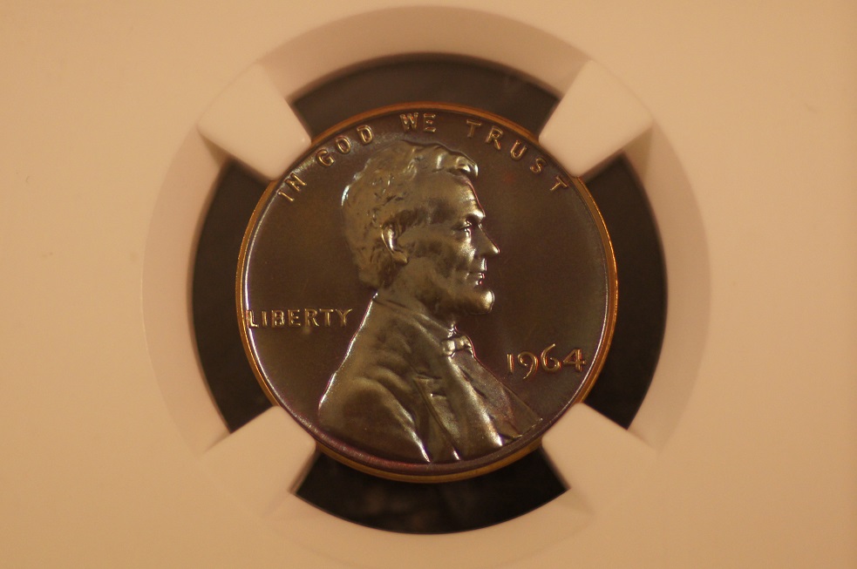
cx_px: 428
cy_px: 284
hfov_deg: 13.7
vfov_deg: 9.1
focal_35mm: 150
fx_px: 3567
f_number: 2.8
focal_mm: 100
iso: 1250
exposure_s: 1/160
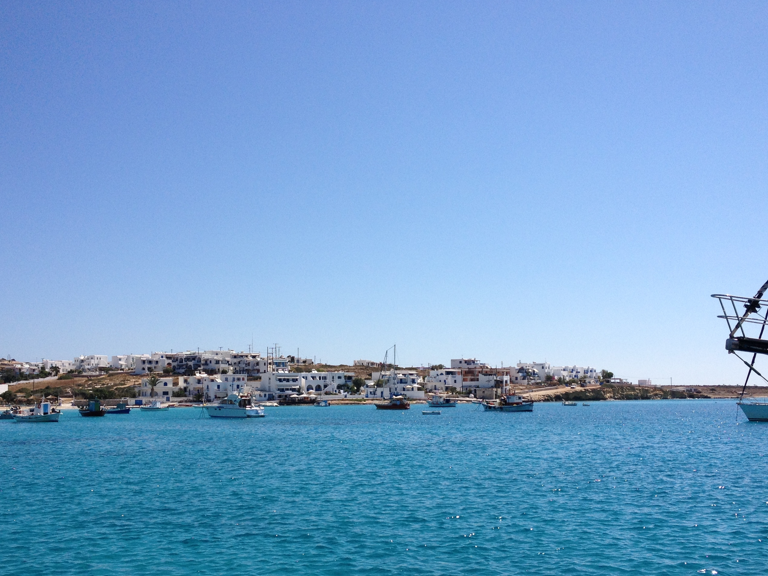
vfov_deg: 32.0
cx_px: 377
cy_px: 360
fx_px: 998
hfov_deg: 42.1
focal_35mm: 45
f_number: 2.4
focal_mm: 4.28
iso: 50
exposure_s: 1/3067
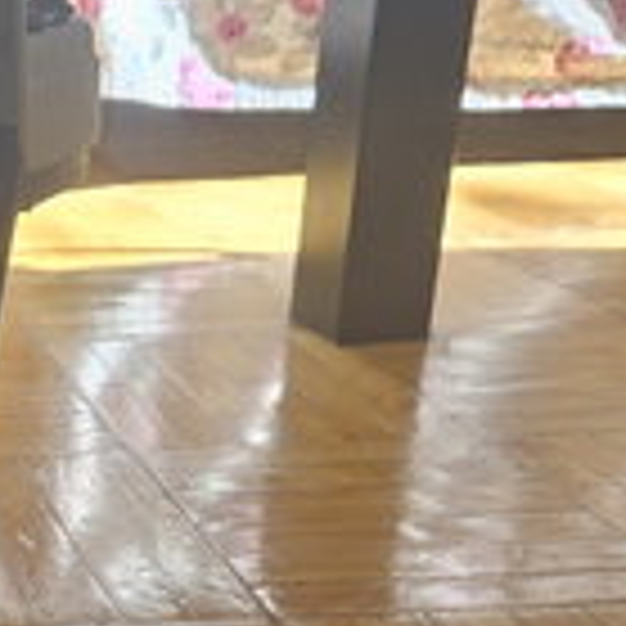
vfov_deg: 23.6
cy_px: 412
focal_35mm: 73
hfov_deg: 19.8
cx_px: -369
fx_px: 1494
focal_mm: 5.4
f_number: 1.8
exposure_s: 1/120
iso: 64
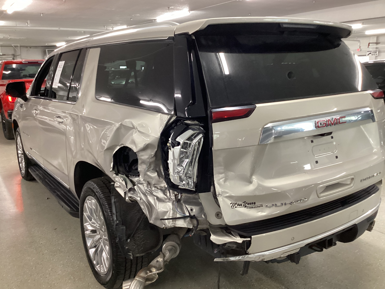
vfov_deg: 44.2
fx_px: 356
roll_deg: +1.6
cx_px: 192
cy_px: 140
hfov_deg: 56.8
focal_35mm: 32
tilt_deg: -11.9
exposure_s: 1/50
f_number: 2.4
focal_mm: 3.3
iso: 320
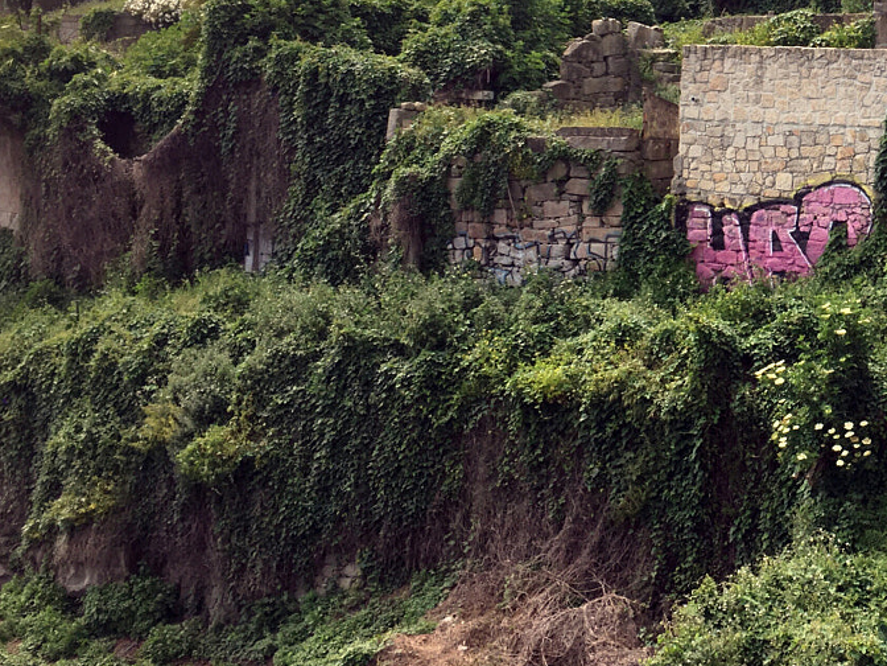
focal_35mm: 69
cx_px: 940
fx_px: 1768
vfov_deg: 21.0
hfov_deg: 26.3
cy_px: 112
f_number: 2.2
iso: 25
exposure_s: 1/541
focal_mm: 4.15
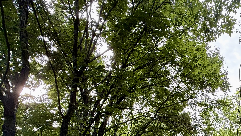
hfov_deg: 55.5
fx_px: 204
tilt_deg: +23.2
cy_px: 144
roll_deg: +1.5
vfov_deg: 32.8
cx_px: 201
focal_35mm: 32
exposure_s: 1/99
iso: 80
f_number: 2.2
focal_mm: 2.22
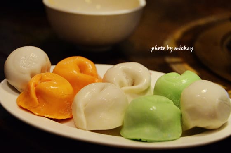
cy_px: 76
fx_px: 624
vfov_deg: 13.9
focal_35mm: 98
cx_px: 116
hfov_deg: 21.0
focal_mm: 65
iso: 2500
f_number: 5
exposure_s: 1/20
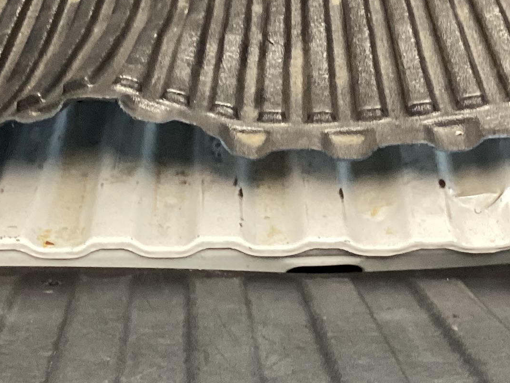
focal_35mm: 95
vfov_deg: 15.5
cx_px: 282
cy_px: 258
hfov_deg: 20.6
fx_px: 1400
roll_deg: +0.0
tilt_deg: -30.4
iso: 250
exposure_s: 1/33
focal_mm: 3.3
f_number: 2.4
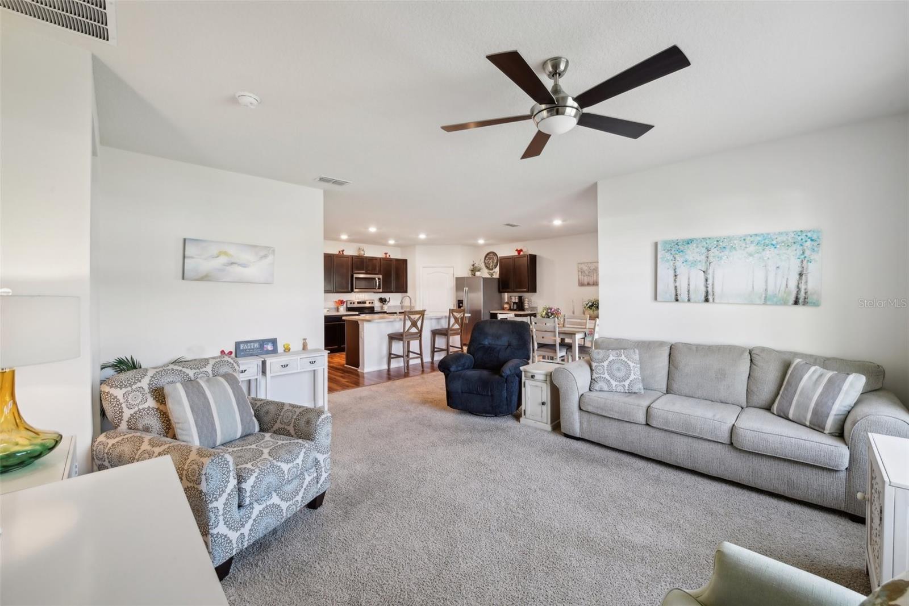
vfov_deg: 81.2
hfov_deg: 104.3
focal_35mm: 14
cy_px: 303
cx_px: 454
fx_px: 353
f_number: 8
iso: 400
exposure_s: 1/13
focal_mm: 14
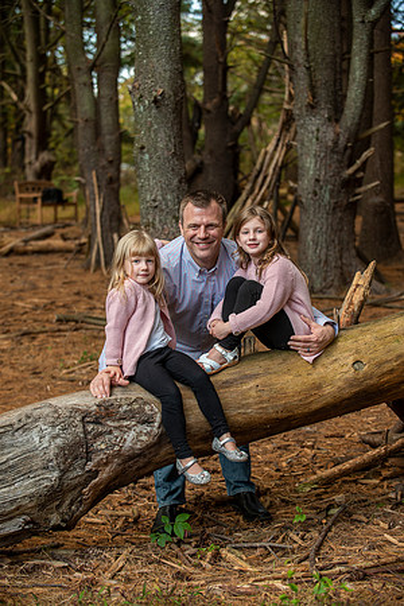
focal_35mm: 82
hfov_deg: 16.7
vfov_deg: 24.8
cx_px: 202
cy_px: 303
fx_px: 1380
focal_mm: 82
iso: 250
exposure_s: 1/125
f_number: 4
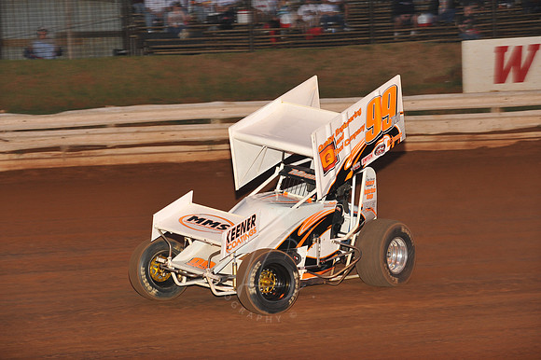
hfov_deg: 17.1
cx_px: 270
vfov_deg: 11.4
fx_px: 1802
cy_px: 180
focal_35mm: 120
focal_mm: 120
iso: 1000
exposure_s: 1/320
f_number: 6.3
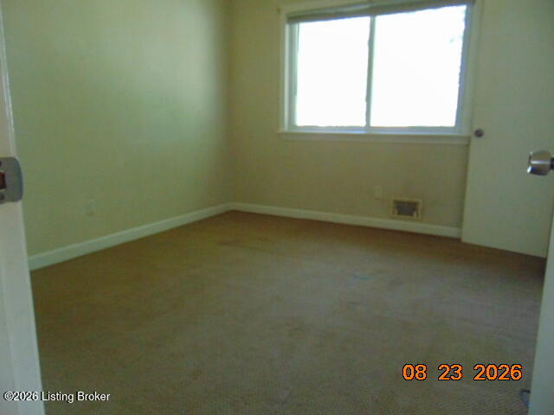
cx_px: 277
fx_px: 400
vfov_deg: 54.9
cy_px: 208
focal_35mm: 25
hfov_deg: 69.4
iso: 400
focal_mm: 4.5
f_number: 3
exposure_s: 1/50
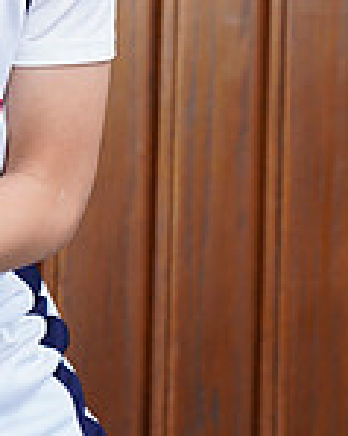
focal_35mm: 311
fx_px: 4008
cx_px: -167
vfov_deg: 6.2
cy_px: -97
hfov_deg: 4.9
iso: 200
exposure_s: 1/60
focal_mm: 85
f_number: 5.6
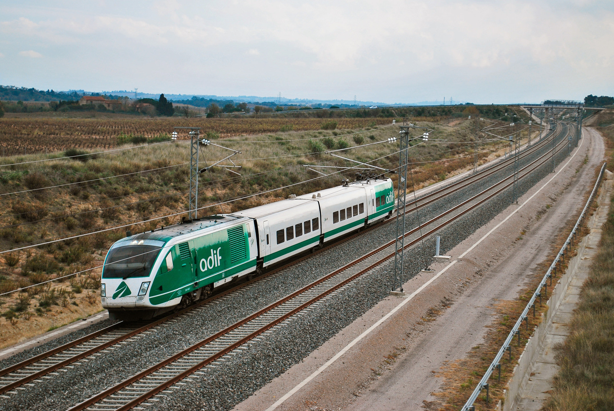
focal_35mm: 72
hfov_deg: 28.0
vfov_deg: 19.0
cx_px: 307
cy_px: 206
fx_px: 1229
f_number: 5.6
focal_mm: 48
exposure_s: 1/640
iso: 200
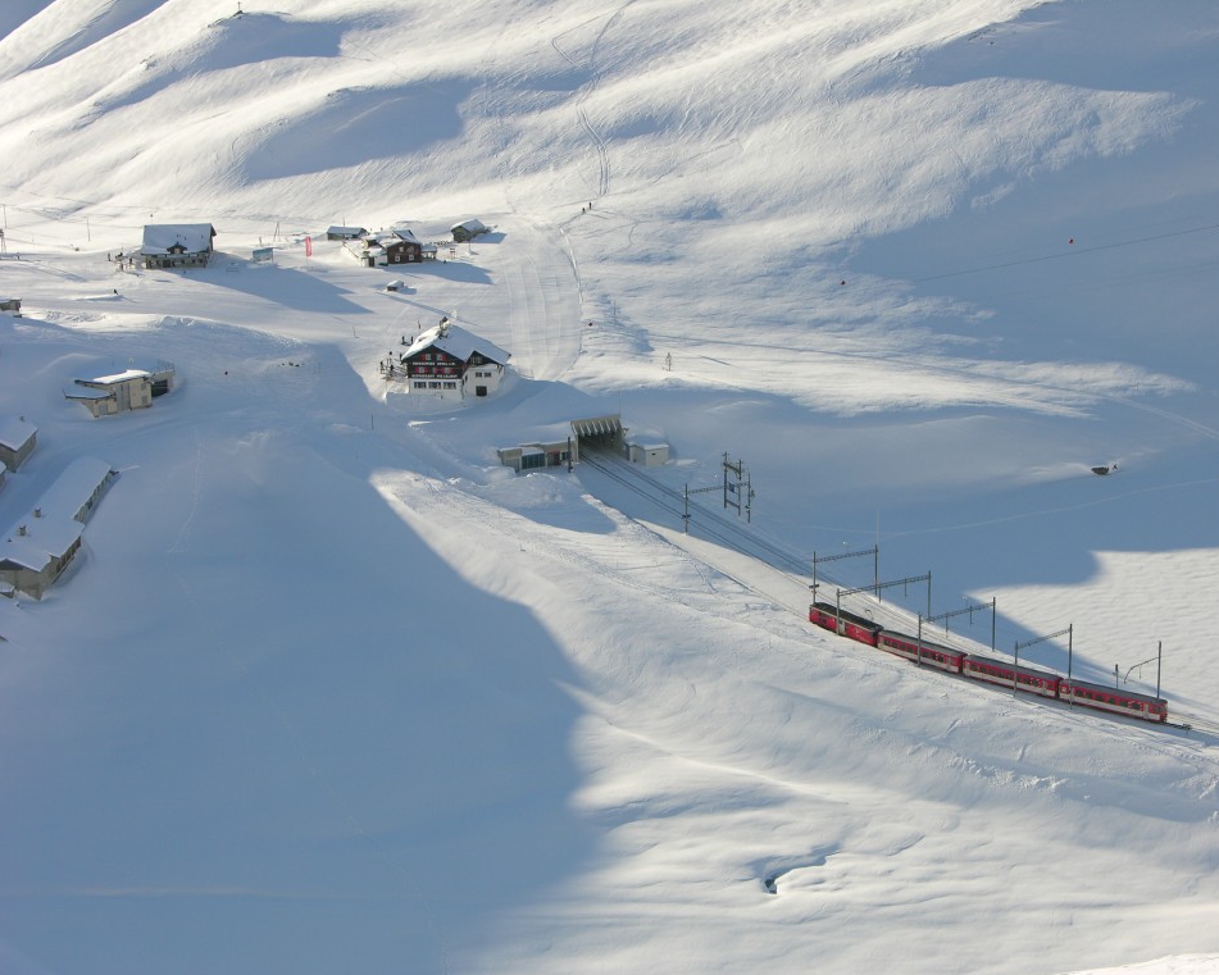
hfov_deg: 23.3
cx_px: 638
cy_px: 491
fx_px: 2959
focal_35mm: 82
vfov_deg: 18.7
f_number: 5.4
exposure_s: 1/250
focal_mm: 19.9
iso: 50
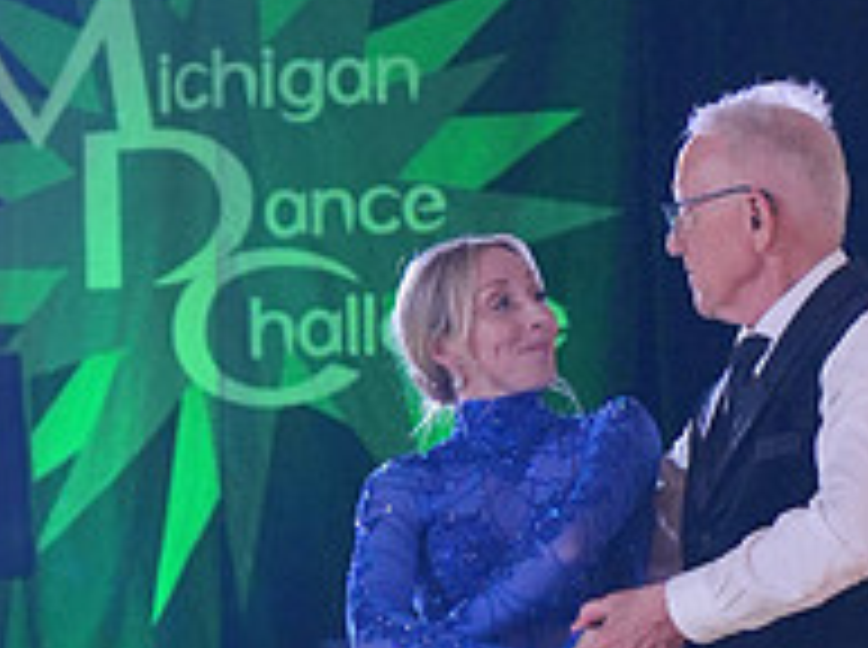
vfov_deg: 4.8
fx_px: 7609
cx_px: 686
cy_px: 909
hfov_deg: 6.5
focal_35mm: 304
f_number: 4
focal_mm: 70
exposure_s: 1/500
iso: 3200
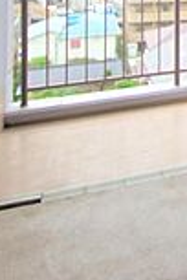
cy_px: -71
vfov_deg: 32.8
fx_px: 366
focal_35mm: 47
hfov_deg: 25.8
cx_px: 221
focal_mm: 10
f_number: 5
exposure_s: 1/60
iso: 100
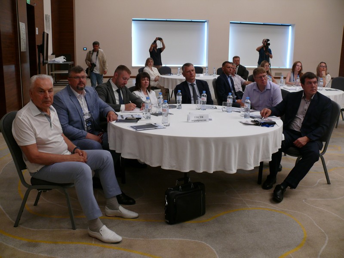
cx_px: 172
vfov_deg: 40.7
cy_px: 129
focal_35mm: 35
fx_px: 348
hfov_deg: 52.6
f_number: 2.8
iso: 100
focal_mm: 7.4
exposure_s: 1/30
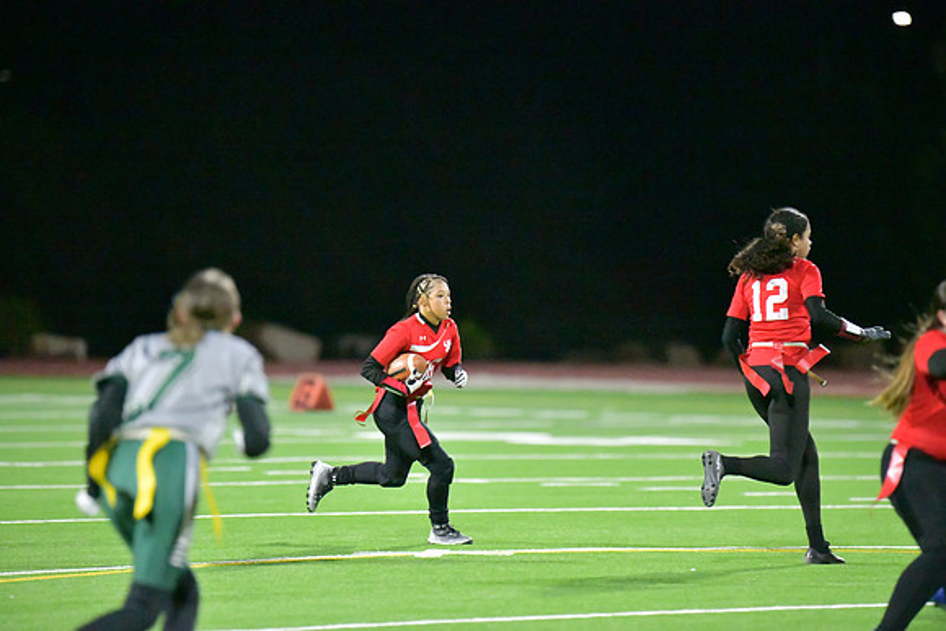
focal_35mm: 300
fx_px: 7885
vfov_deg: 4.6
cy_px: 316
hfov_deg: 6.9
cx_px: 473
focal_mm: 300
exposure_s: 1/2500
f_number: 2.8
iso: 25600
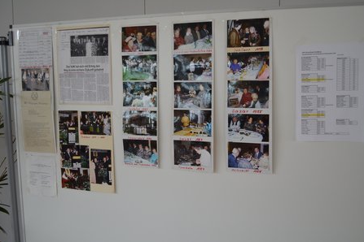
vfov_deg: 38.9
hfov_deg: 55.8
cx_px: 186
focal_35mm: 34
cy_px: 118
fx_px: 344
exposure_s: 1/60
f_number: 4
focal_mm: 22
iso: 500
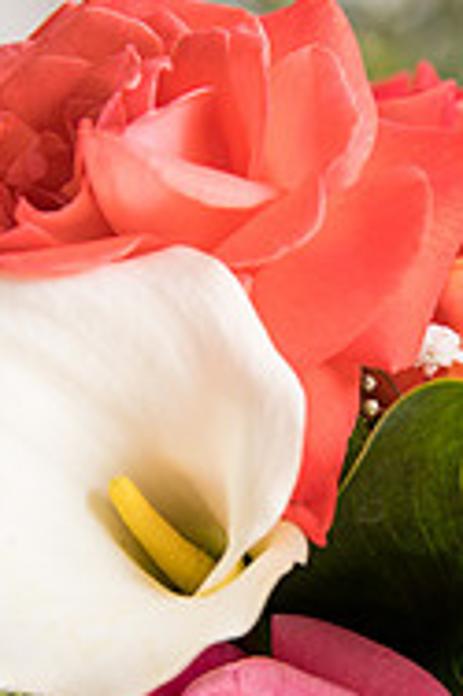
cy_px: 470
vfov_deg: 14.7
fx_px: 2686
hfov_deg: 9.8
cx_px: 311
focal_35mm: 139
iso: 400
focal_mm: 58
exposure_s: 1/500
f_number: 4
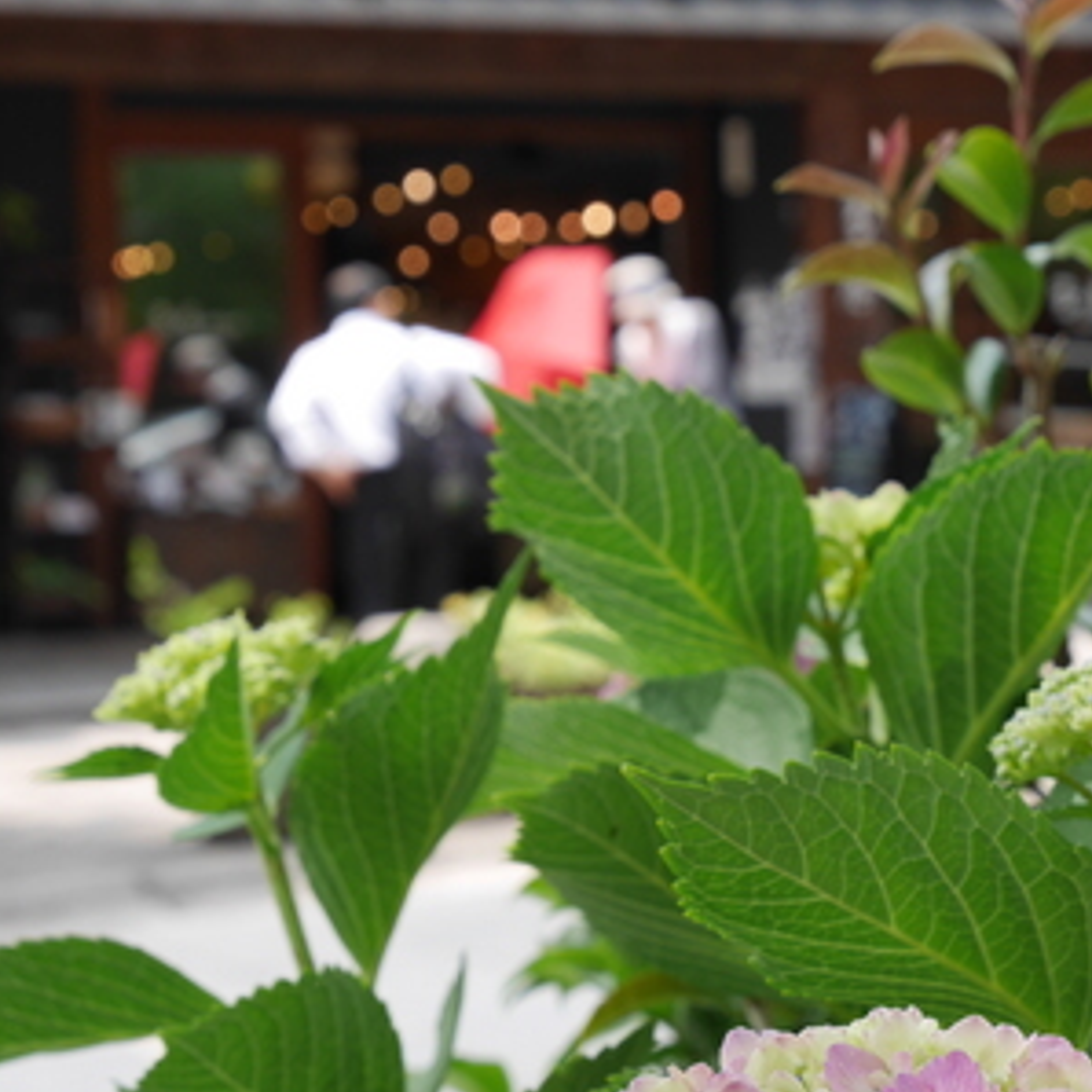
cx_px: 597
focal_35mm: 114
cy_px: 508
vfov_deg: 15.3
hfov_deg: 15.3
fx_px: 4069
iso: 200
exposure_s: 1/200
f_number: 6.3
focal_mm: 32
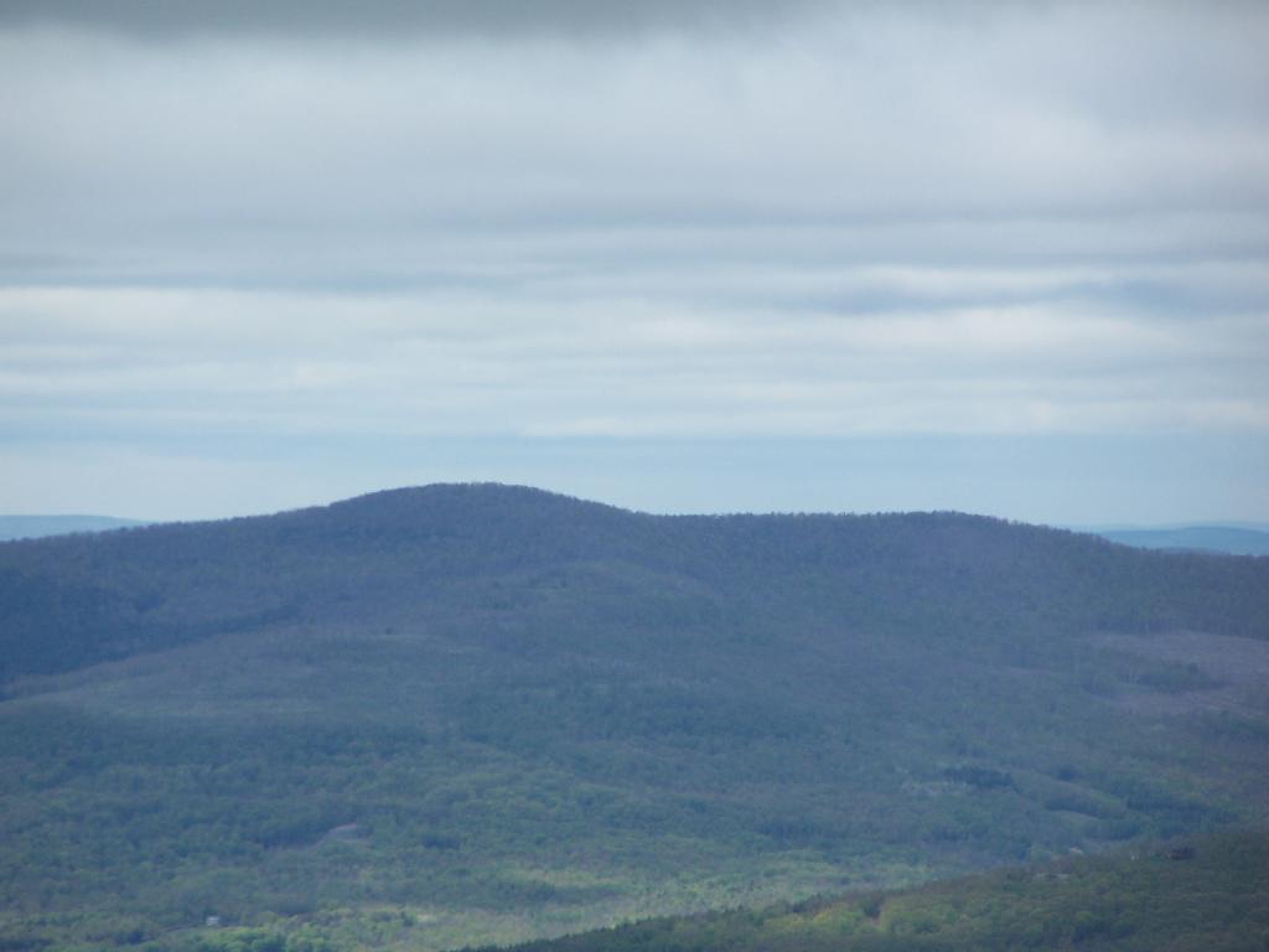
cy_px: 476
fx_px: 13931
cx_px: 634
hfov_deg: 5.2
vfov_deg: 3.9
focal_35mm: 380
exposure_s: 1/800
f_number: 3.7
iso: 80
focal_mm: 63
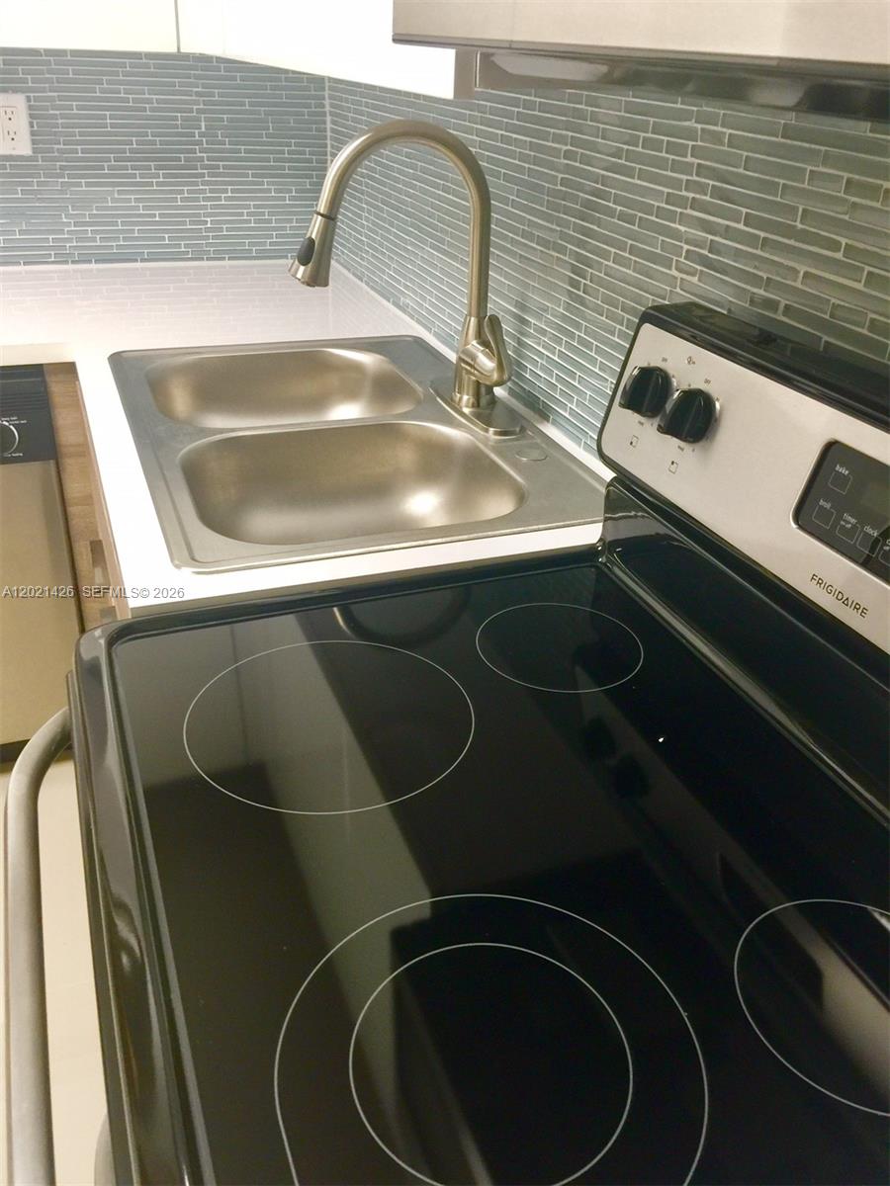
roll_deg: -1.0
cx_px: 445
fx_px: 994
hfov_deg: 48.2
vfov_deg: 61.7
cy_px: 593
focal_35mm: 29
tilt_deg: -26.3
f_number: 2.2
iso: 50
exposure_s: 1/15
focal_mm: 4.15
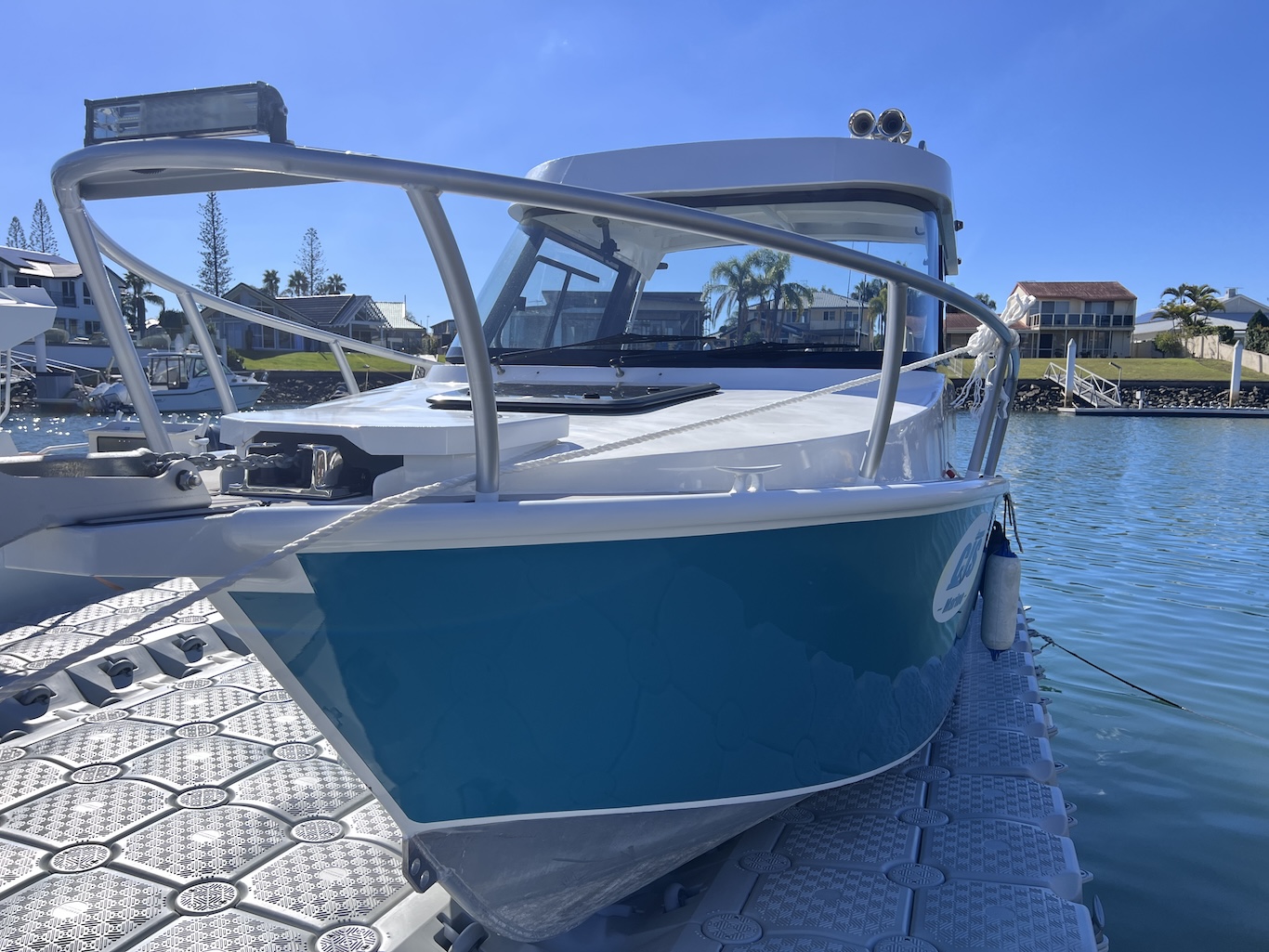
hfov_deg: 67.3
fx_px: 953
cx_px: 634
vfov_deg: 53.1
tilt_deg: -6.4
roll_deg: -0.7
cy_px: 476
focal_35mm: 26
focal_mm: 5.7
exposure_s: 1/2123
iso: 50
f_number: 1.5
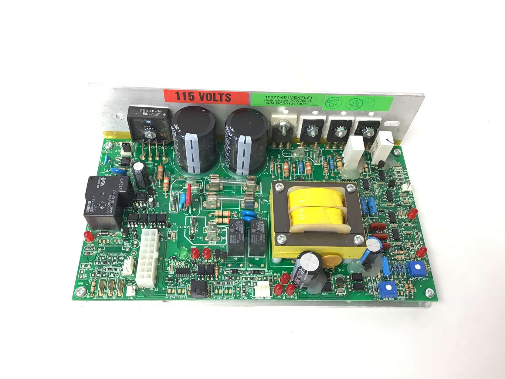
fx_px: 452
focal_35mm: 31
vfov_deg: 45.4
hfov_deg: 58.4
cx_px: 252
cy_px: 190
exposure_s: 1/30
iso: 64
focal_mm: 3.3
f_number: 2.4
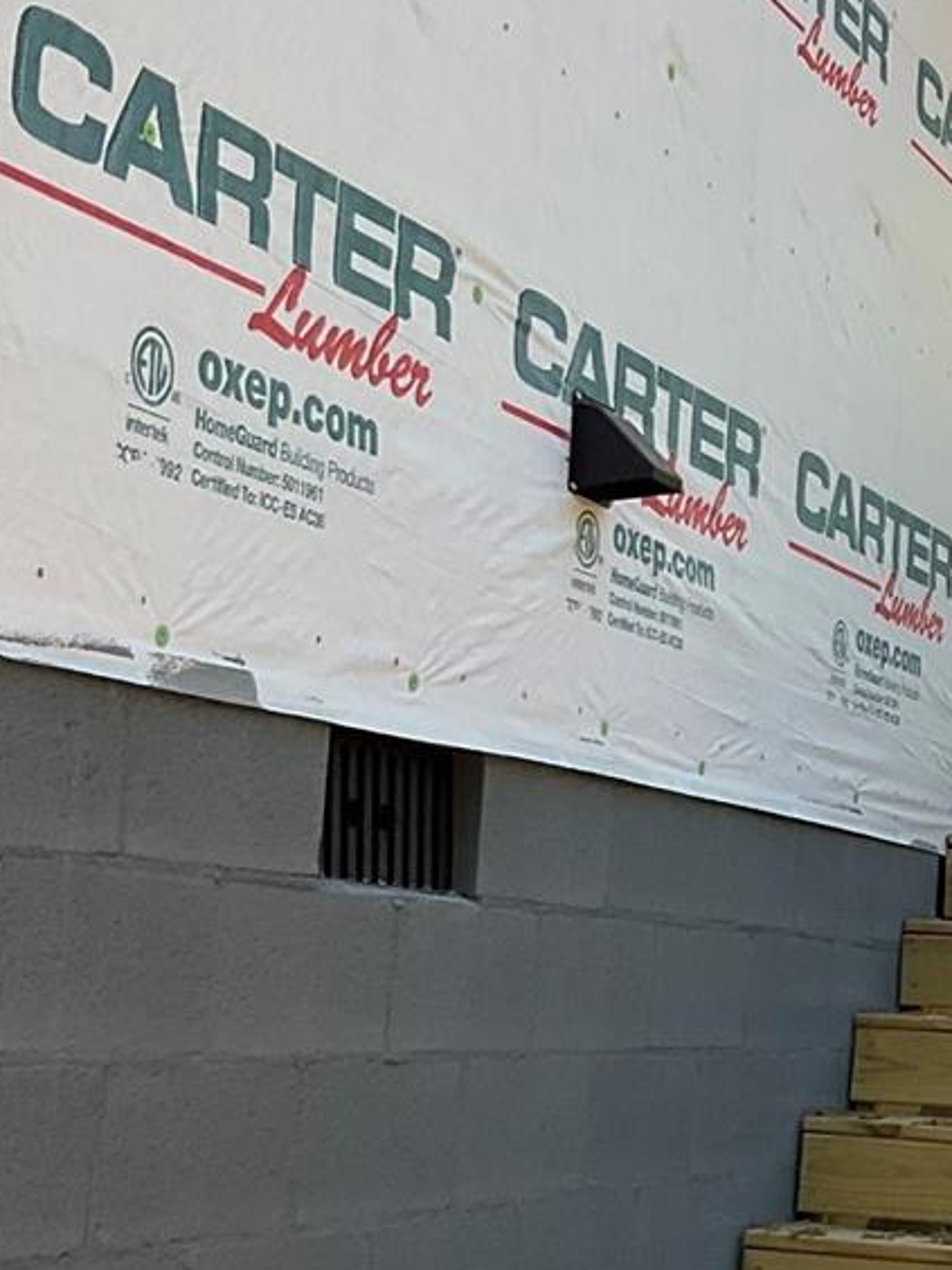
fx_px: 2897
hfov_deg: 17.6
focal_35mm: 79
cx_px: 1209
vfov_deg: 24.6
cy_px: 795
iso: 16
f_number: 1.8
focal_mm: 3
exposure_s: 1/299
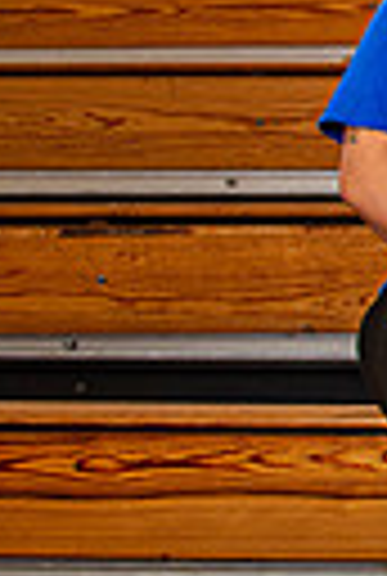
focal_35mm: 131
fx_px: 2101
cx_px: 1175
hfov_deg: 8.7
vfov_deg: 15.5
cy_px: 71
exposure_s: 1/200
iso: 100
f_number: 5.6
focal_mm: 24
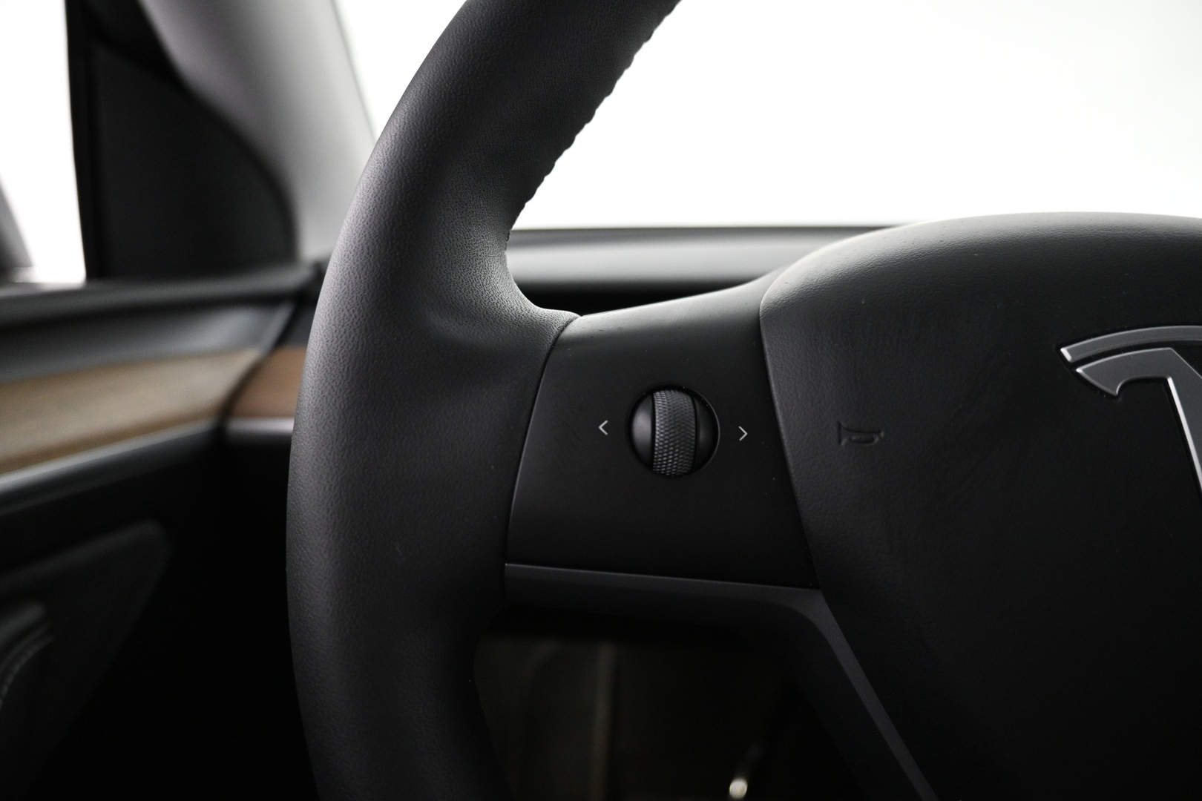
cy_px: 400
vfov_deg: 53.1
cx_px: 601
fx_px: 801
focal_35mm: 24
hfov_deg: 73.7
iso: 1600
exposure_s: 1/25
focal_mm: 16
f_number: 3.5
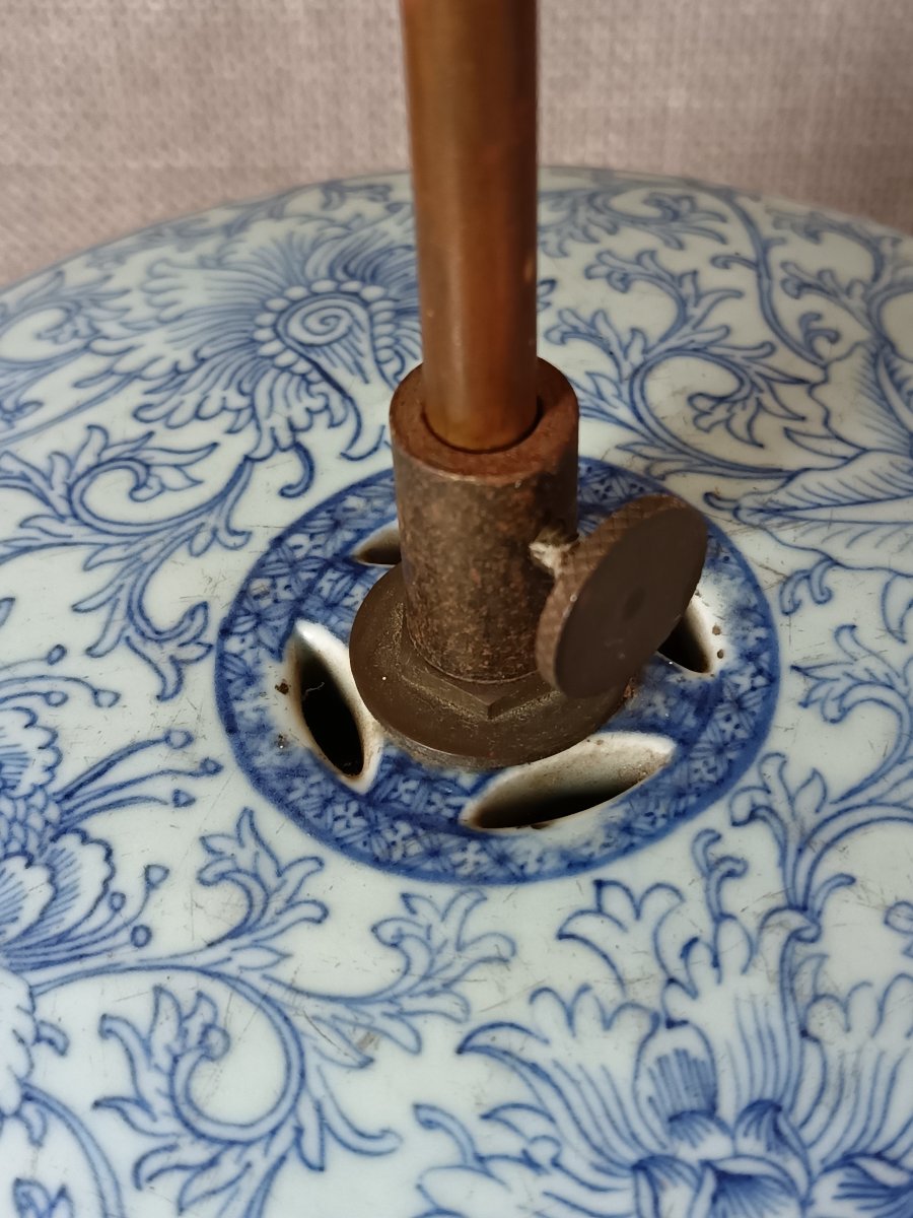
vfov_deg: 39.7
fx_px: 1688
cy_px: 609
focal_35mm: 48
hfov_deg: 30.3
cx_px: 456
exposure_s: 1/25
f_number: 1.75
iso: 1240
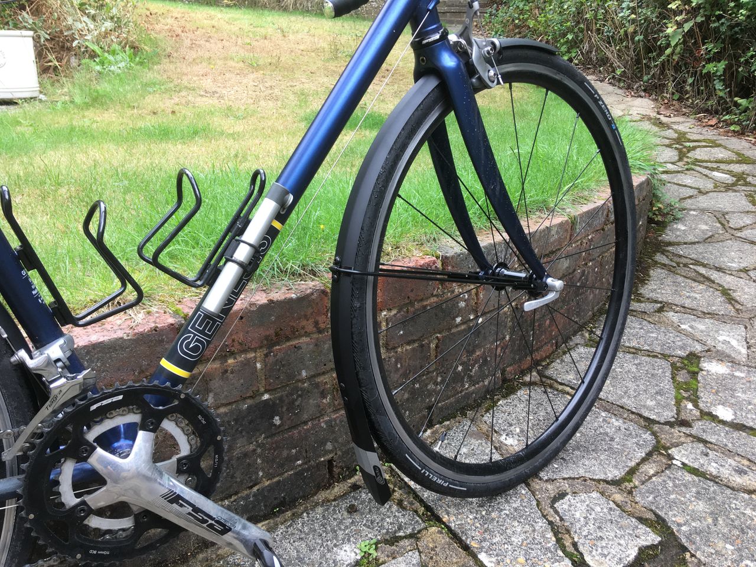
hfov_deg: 61.7
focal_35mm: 29
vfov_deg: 48.2
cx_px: 378
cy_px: 284
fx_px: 633
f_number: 2.2
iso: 32
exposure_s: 1/100
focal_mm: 4.15
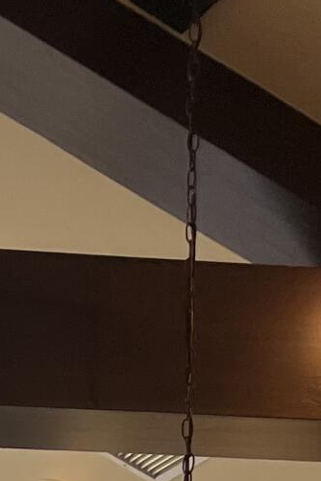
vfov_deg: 11.1
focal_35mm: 162
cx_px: -433
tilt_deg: -2.1
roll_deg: -0.4
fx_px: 2167
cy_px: 1057
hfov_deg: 7.9
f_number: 1.5
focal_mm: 5.7
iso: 50
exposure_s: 1/120
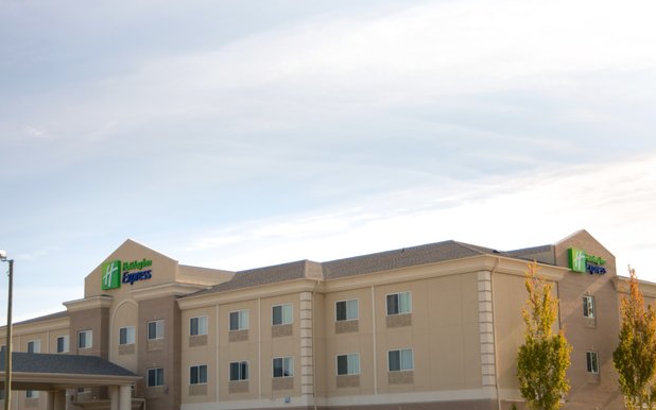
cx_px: 288
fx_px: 1180
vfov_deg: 19.7
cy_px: 244
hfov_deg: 31.0
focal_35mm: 66
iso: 200
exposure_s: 1/2500
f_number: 4.8
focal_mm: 50
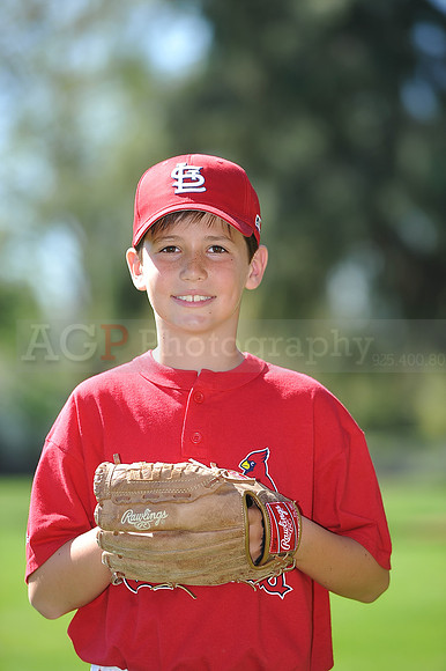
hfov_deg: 6.9
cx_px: 223
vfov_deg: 10.3
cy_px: 336
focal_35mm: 200
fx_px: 3721
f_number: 4.5
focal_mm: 200
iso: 200
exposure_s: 1/500
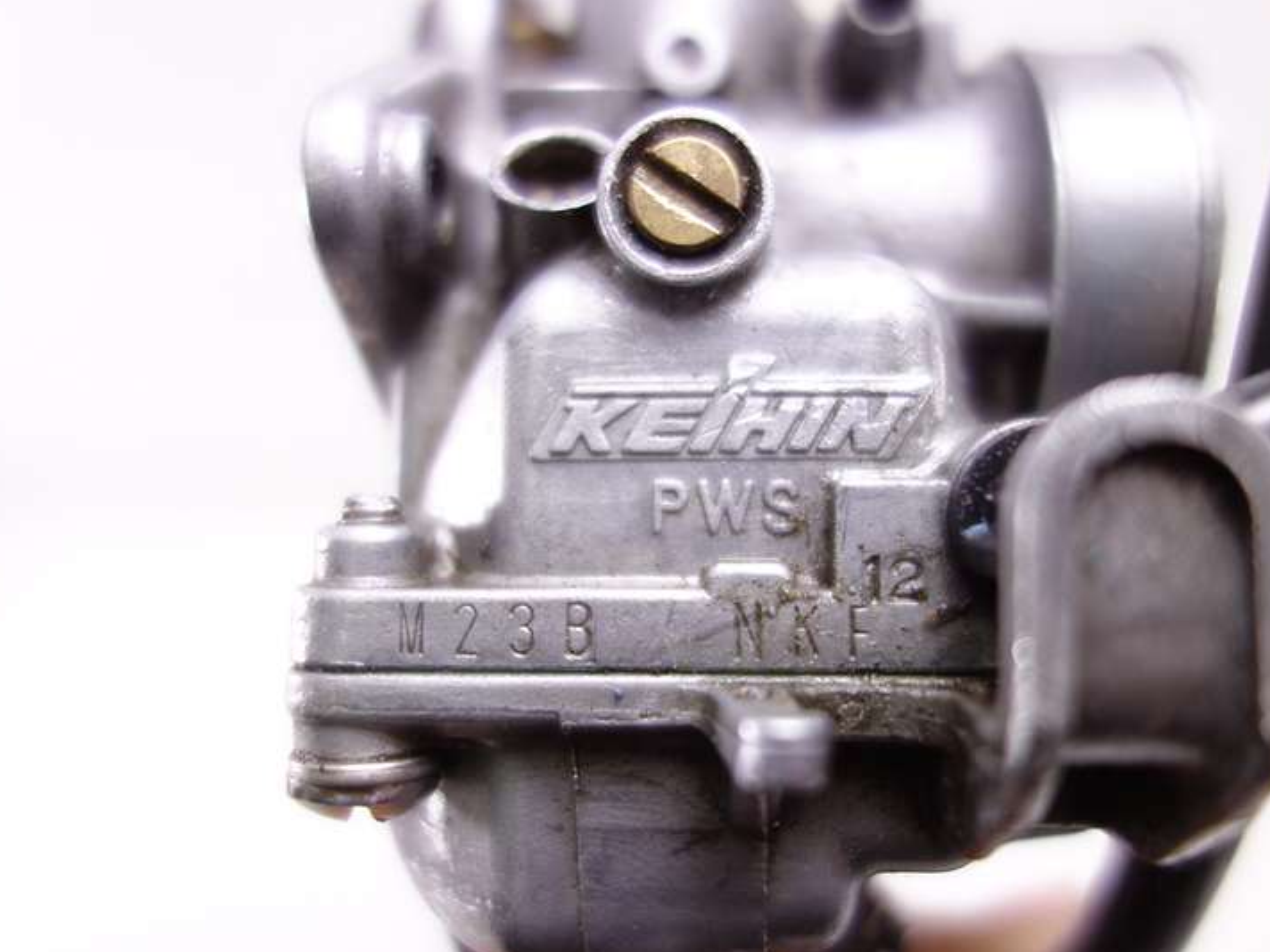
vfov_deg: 45.4
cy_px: 480
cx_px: 651
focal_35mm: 31
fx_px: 1137
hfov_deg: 58.3
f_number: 1.8
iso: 125
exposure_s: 1/80
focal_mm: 10.4
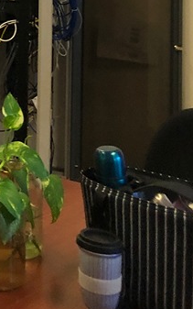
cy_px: -167
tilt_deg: +6.3
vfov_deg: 19.0
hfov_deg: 12.5
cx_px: -166
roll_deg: -1.8
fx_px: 798
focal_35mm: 95
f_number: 1.8
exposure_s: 1/25
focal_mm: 3.99
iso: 40
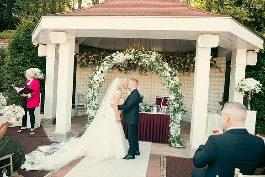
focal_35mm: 24
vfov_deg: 53.2
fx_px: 177
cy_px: 88
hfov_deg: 73.7
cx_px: 132
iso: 320
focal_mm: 24
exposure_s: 1/250
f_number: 3.5
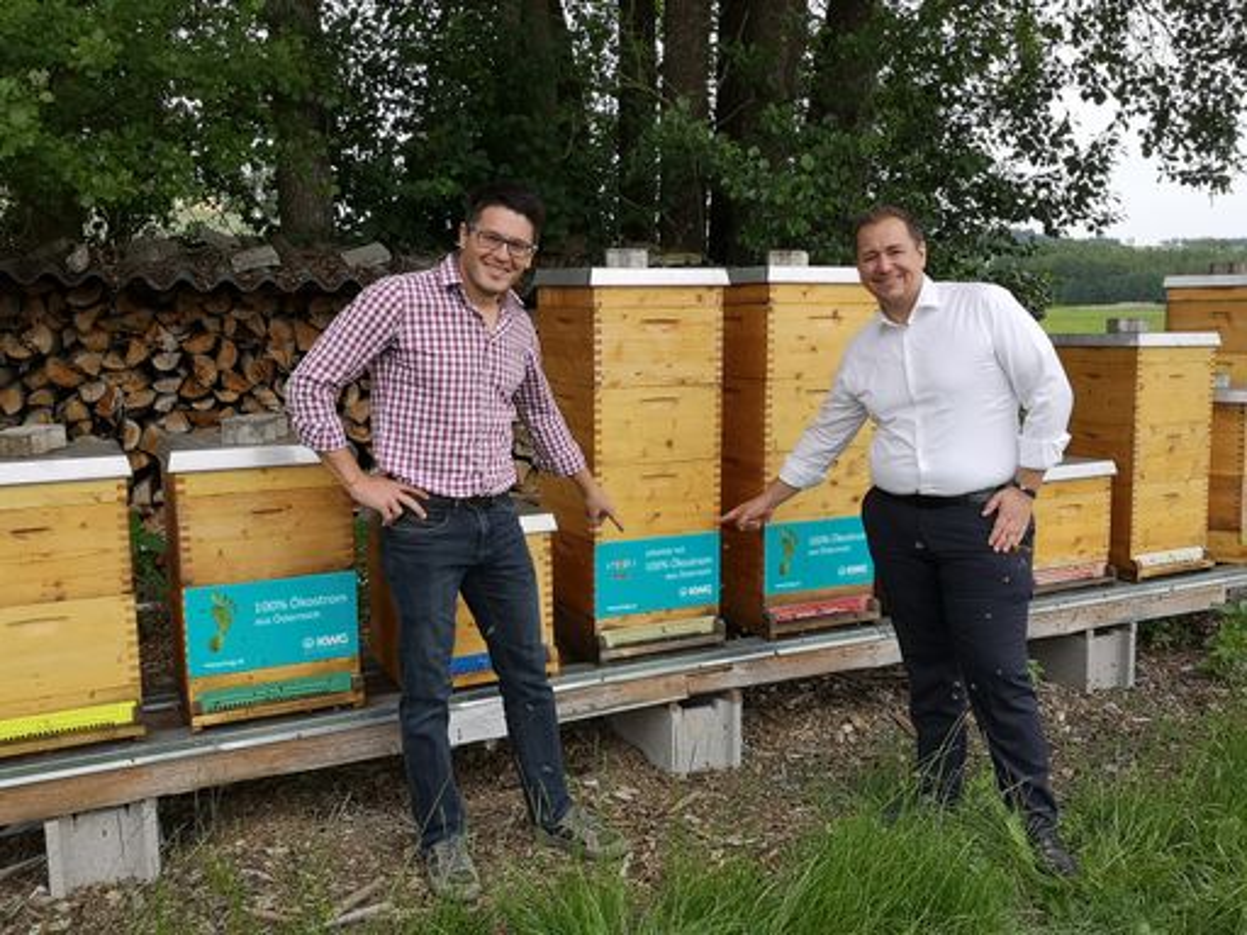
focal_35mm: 31
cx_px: 624
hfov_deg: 58.4
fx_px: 1117
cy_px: 468
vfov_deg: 45.4
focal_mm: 3.95
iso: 50
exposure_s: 1/1114
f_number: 1.8
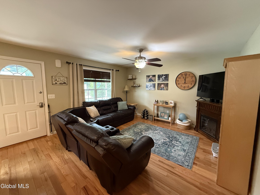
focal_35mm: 14
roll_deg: -0.2
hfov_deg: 102.1
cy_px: 98
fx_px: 105
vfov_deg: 85.7
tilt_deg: -6.0
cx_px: 130
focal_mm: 2.22
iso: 640
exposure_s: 1/60
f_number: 2.2
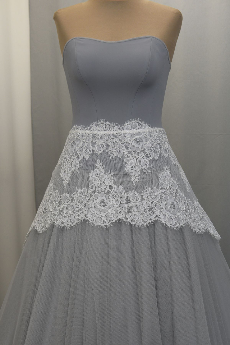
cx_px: 115
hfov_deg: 25.8
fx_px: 503
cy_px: 172
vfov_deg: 37.9
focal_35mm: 52
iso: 400
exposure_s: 1/80
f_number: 4.5
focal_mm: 35
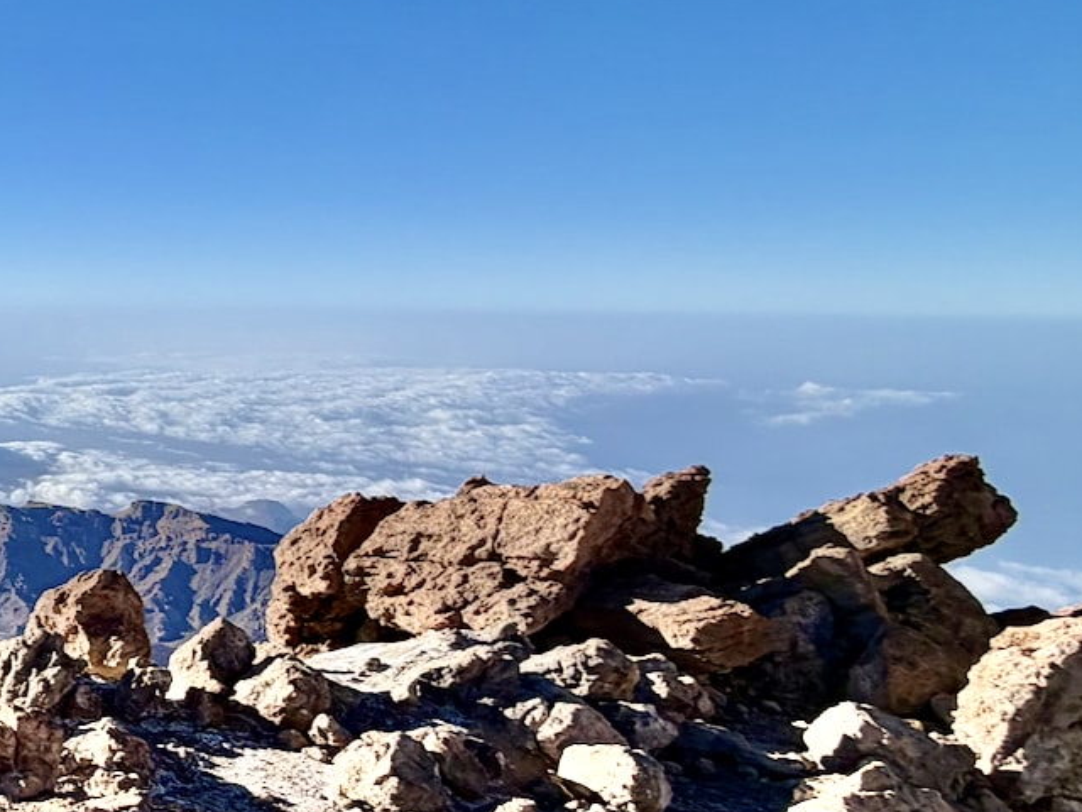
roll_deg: -0.2
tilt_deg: -1.5
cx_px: -357
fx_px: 1313
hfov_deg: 32.4
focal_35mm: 42
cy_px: 396
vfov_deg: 34.3
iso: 20
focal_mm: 2.22
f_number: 2.2
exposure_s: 1/1125
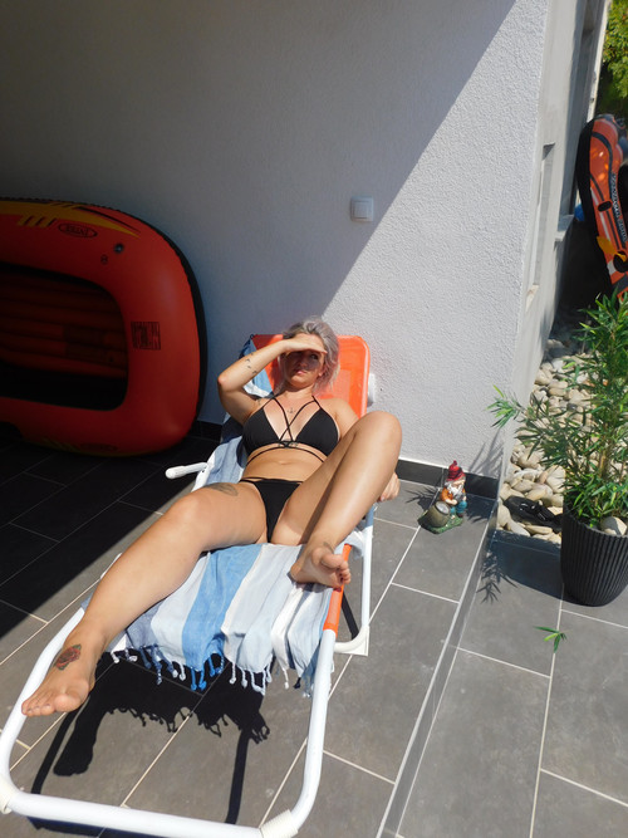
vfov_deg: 73.9
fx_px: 557
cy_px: 419
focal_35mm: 23
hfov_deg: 58.9
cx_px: 314
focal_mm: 4
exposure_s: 1/640
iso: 125
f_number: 6
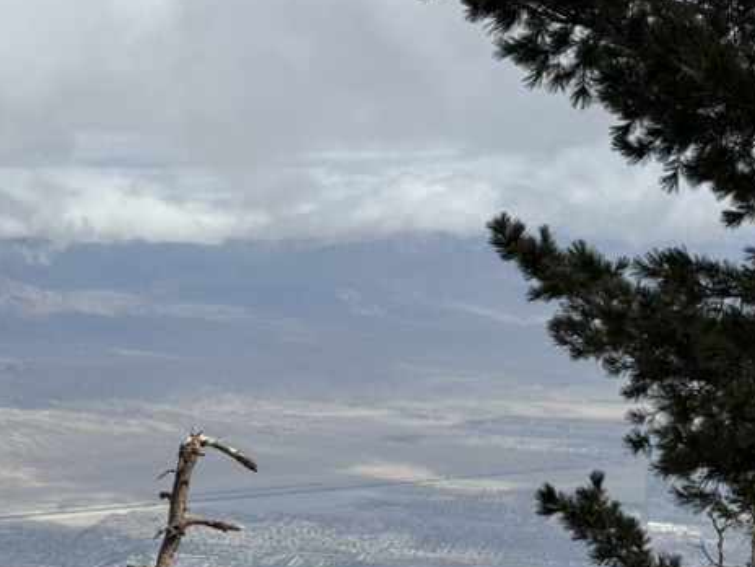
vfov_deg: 13.8
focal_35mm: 106
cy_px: 565
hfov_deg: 18.1
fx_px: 2312
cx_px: -3
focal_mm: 6.76
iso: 64
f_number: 1.78
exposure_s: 1/7092
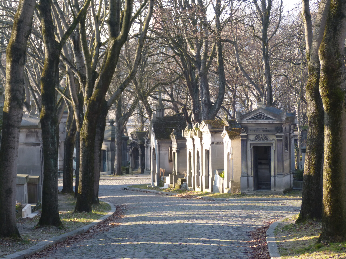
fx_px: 1089
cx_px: 173
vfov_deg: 13.6
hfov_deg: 18.0
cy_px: 130
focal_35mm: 109
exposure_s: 1/125
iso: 100
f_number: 3.5
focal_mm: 19.7
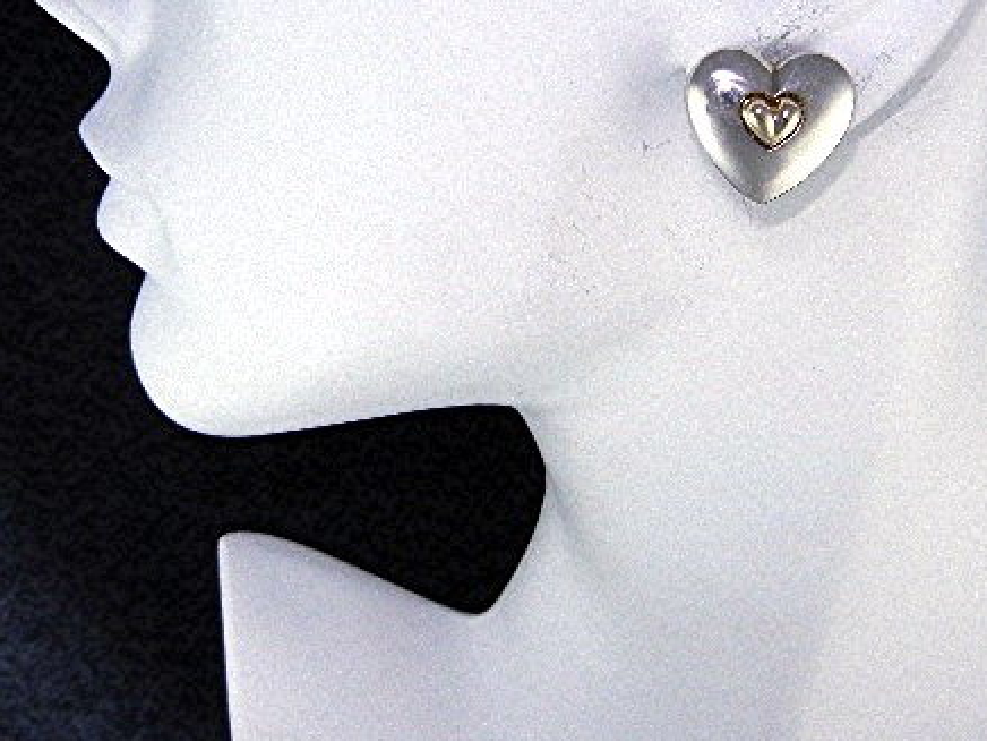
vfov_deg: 32.5
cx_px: 577
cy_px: 218
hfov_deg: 42.8
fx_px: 1255
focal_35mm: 44
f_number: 7
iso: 232
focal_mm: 5.4
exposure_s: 1/30
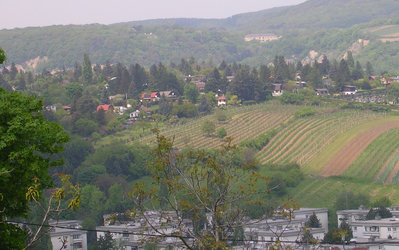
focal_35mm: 153
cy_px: 78
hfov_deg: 13.7
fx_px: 1664
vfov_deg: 8.6
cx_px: 219
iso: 50
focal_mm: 17.4
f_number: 4.9
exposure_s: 1/300
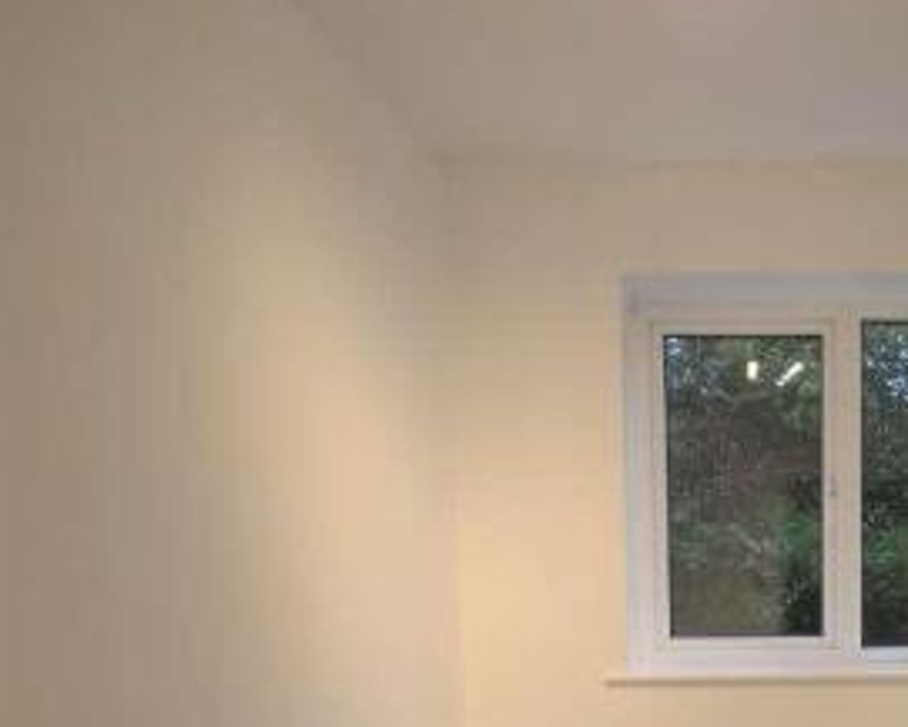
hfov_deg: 47.6
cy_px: 714
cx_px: 814
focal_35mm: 34
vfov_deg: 38.8
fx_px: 914
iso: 400
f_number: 4
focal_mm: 10
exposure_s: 1/60
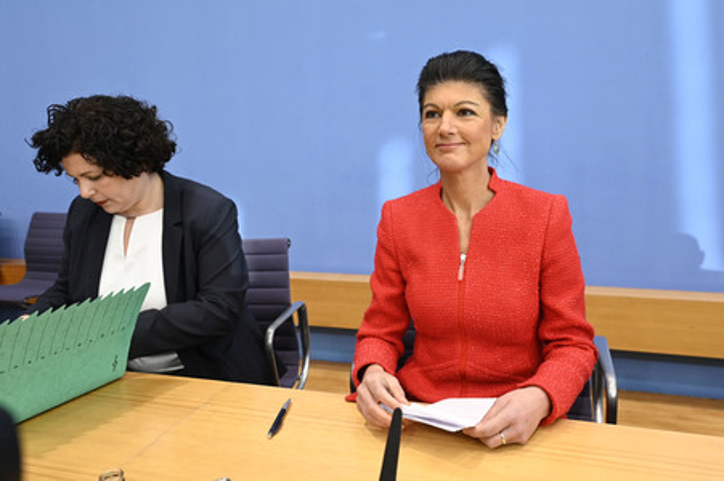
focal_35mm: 26
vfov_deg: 49.5
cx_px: 362
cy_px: 240
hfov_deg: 69.4
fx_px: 522
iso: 3200
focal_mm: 26
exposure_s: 1/640
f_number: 4.5
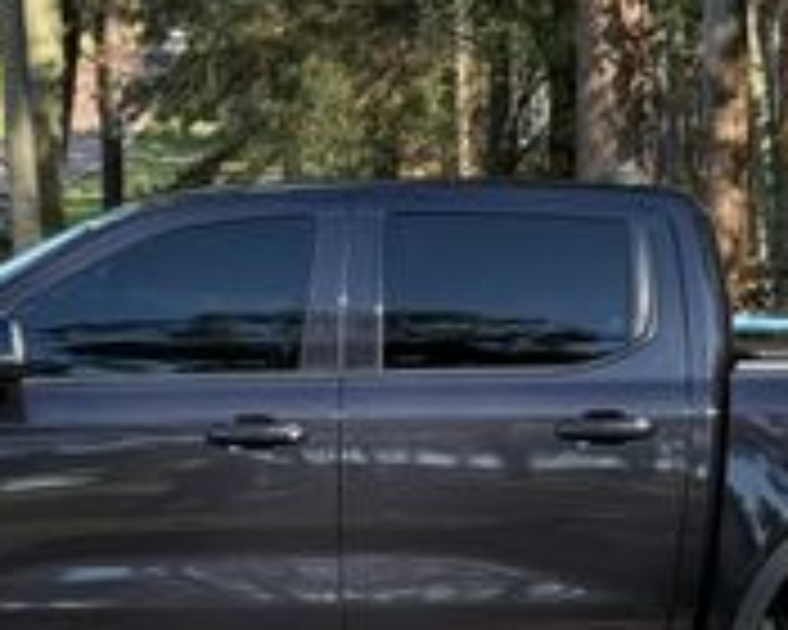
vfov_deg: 12.2
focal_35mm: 126
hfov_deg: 15.3
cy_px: 500
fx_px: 2939
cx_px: 351
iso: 64
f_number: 1.78
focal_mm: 6.76
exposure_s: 1/885
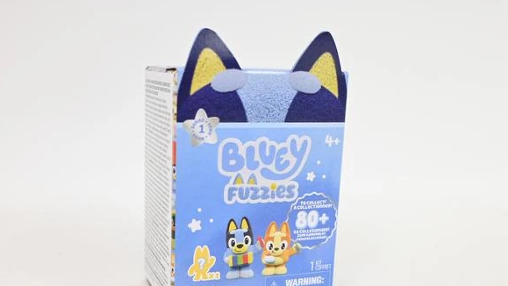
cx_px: 220
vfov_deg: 27.5
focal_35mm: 43
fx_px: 579
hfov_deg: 47.2
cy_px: 194
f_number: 4
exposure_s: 1/125
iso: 400
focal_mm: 22
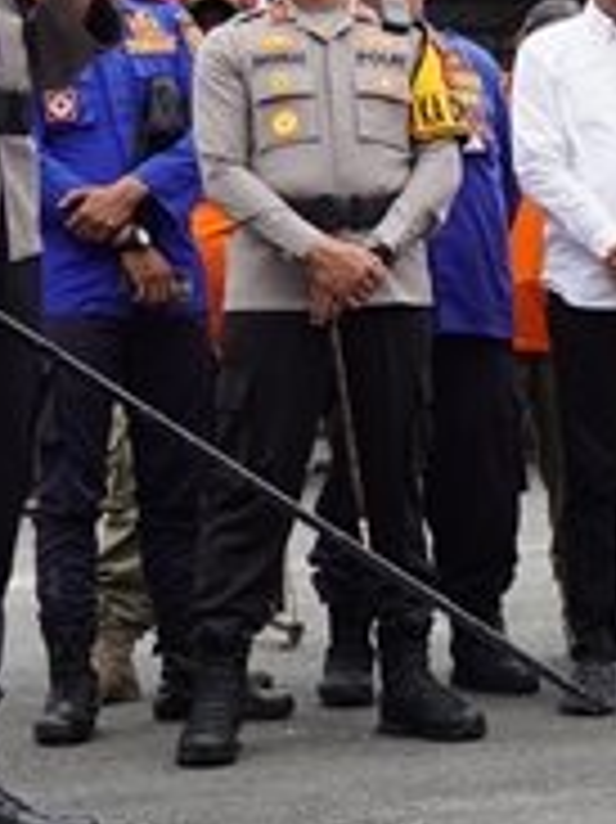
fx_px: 2874
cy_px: 362
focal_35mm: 121
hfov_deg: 11.7
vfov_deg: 16.3
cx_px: 908
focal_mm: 24
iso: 400
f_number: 5.6
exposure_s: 1/400
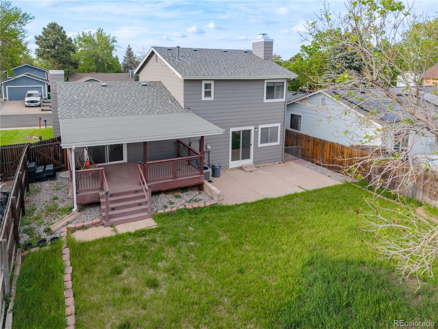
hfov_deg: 71.6
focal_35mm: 24
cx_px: 219
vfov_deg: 56.8
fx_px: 304
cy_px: 164
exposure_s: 1/1600
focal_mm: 8.67
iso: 290
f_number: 1.8
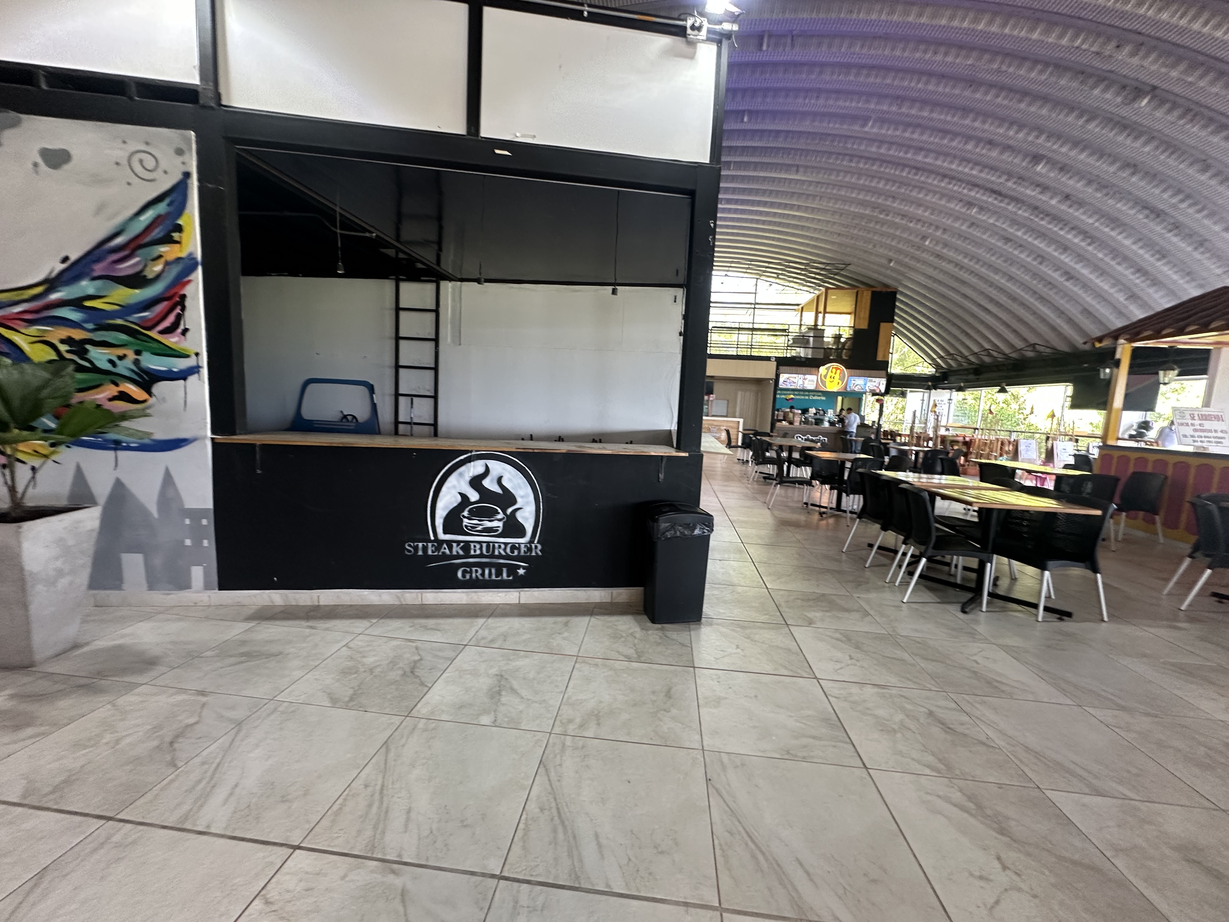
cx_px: 614
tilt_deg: -6.7
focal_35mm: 14
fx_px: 497
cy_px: 461
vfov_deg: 85.7
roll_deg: -3.0
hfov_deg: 102.1
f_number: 2.2
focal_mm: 2.22
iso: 200
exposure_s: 1/60
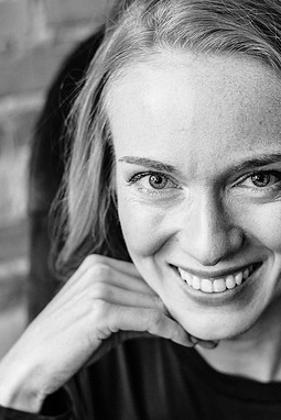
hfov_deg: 15.5
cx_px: 115
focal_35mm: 88
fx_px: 1029
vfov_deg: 23.1
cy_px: 209
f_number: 3.2
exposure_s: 1/125
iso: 500
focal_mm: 58
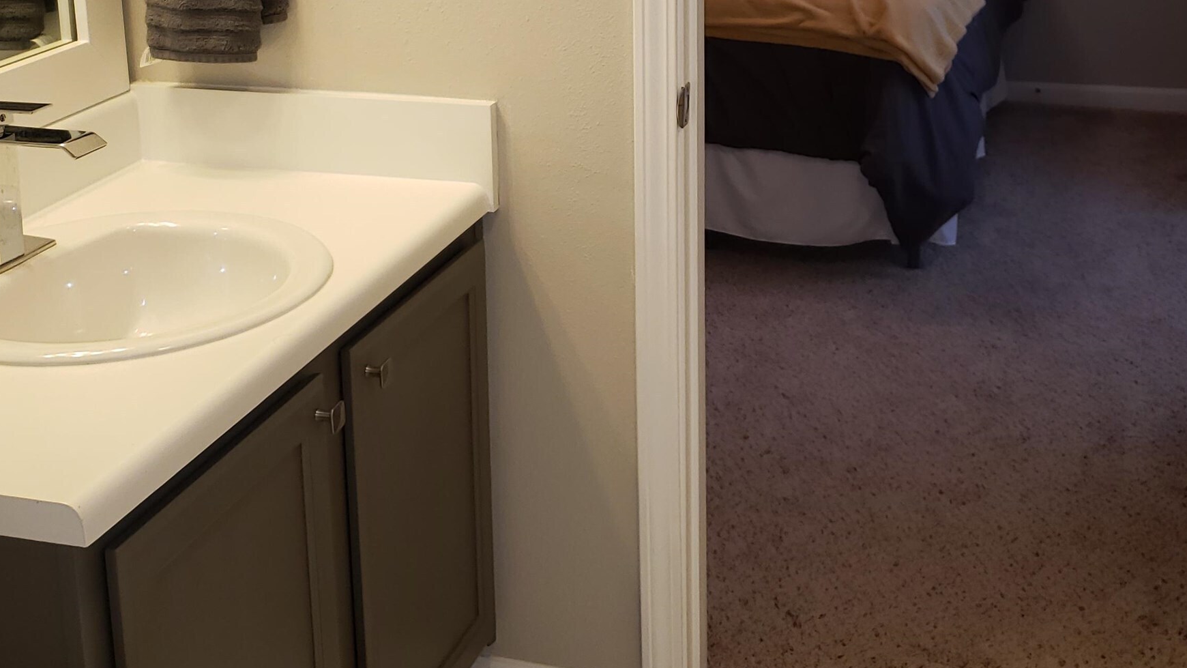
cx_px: 617
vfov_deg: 23.5
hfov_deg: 41.3
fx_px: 1574
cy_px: 98
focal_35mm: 50
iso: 64
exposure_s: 1/60
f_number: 1.5
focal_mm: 4.3
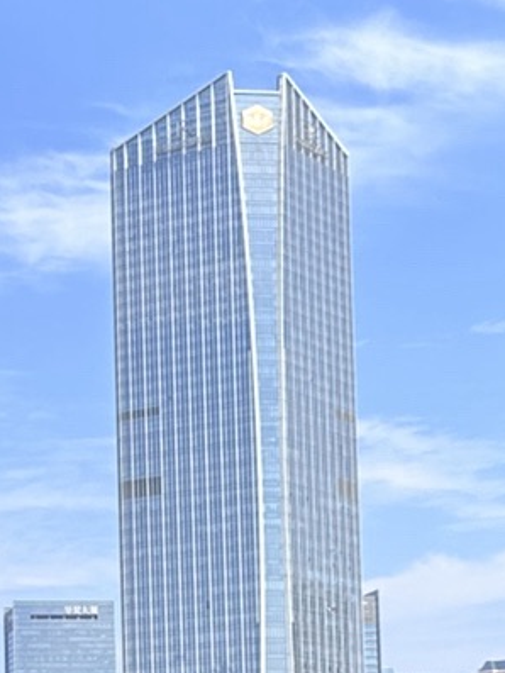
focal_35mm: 121
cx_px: -7
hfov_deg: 12.1
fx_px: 2352
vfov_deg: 16.0
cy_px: 665
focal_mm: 6.86
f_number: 1.78
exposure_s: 1/1988
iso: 80
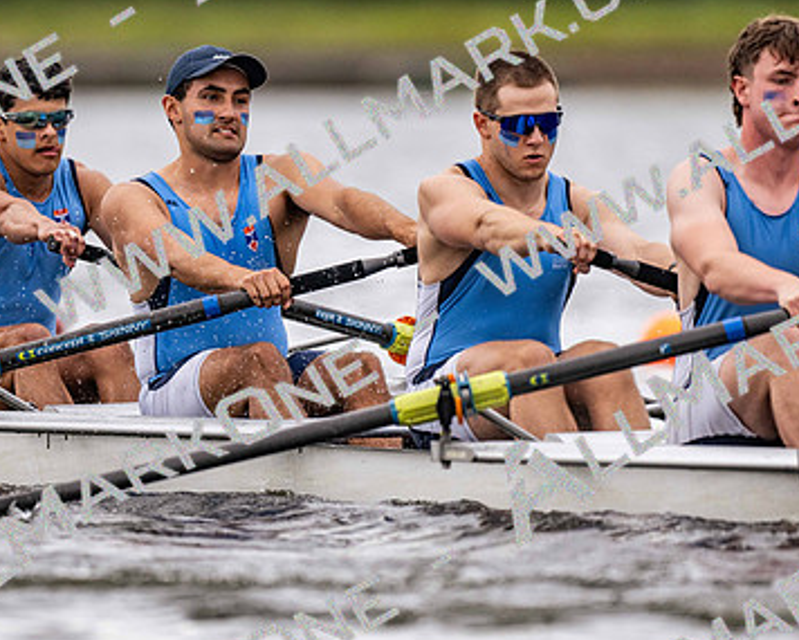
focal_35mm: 918
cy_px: 333
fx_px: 21714
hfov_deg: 2.1
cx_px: 312
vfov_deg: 1.7
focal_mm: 600
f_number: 4
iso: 720
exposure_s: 1/2500
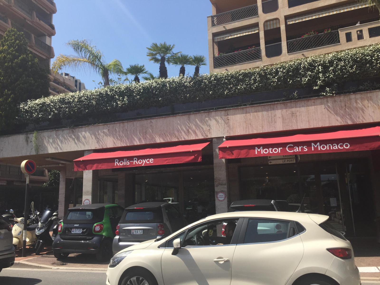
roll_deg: +2.4
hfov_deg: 61.7
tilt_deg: +11.2
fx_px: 318
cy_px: 142
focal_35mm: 29
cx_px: 190
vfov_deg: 48.2
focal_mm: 4.15
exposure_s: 1/1582
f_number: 2.2
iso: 32
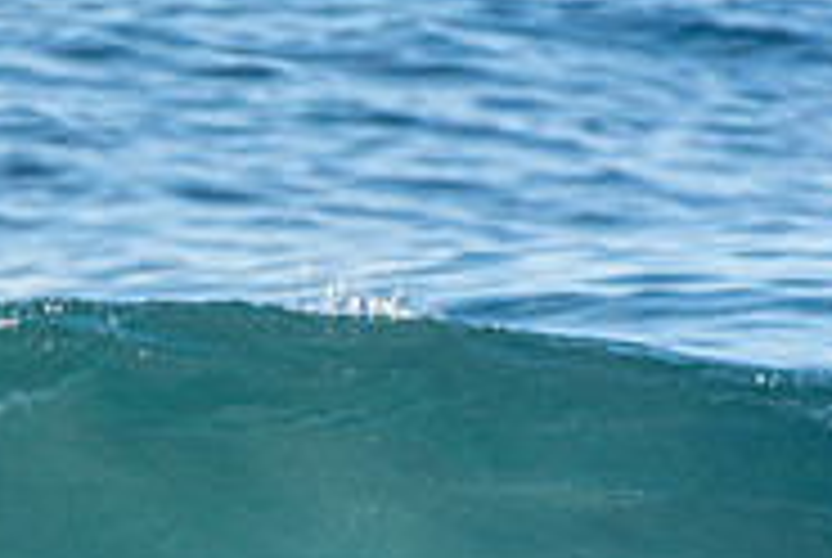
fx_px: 54351
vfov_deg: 0.6
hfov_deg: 0.9
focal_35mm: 2348
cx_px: -391
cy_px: 808
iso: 250
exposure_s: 1/1250
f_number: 5.6
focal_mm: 500
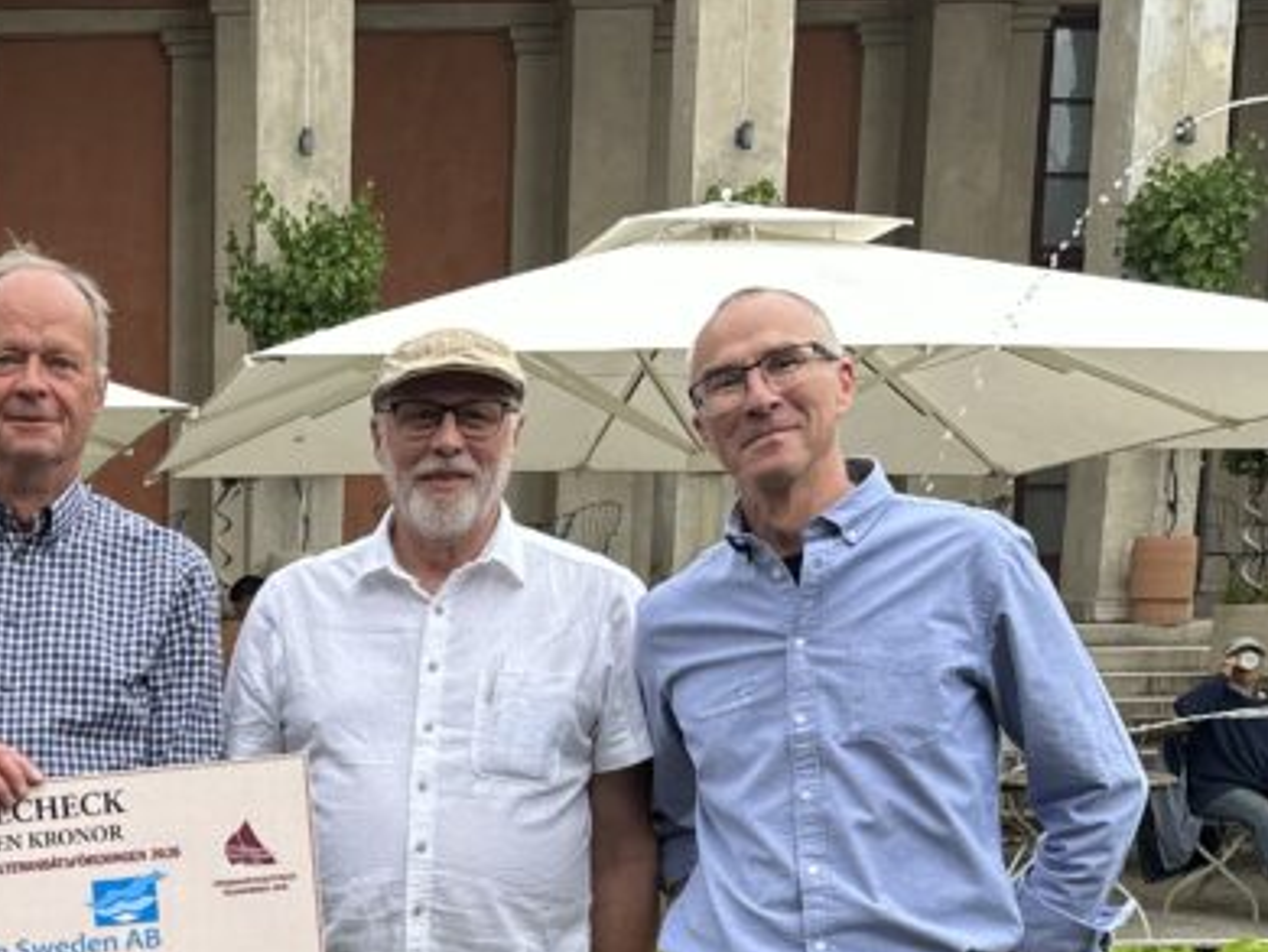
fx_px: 2309
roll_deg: +0.0
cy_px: 1033
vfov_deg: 22.1
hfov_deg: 28.9
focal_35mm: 63
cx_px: 29
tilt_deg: -9.7
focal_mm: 6.86
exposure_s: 1/259
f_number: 1.78
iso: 80
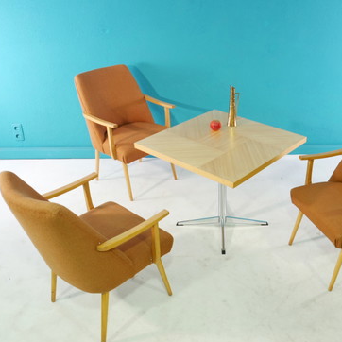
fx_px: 447
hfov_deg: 41.3
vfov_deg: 41.9
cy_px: 174
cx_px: 228
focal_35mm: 40
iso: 200
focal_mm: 16
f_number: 7.1
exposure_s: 1/8
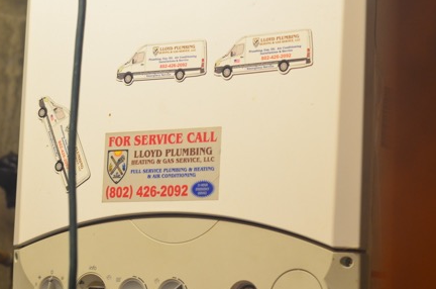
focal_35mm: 111
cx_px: 196
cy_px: 155
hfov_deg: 18.5
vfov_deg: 12.3
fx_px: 1341
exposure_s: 1/60
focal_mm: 50
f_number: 4
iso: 800
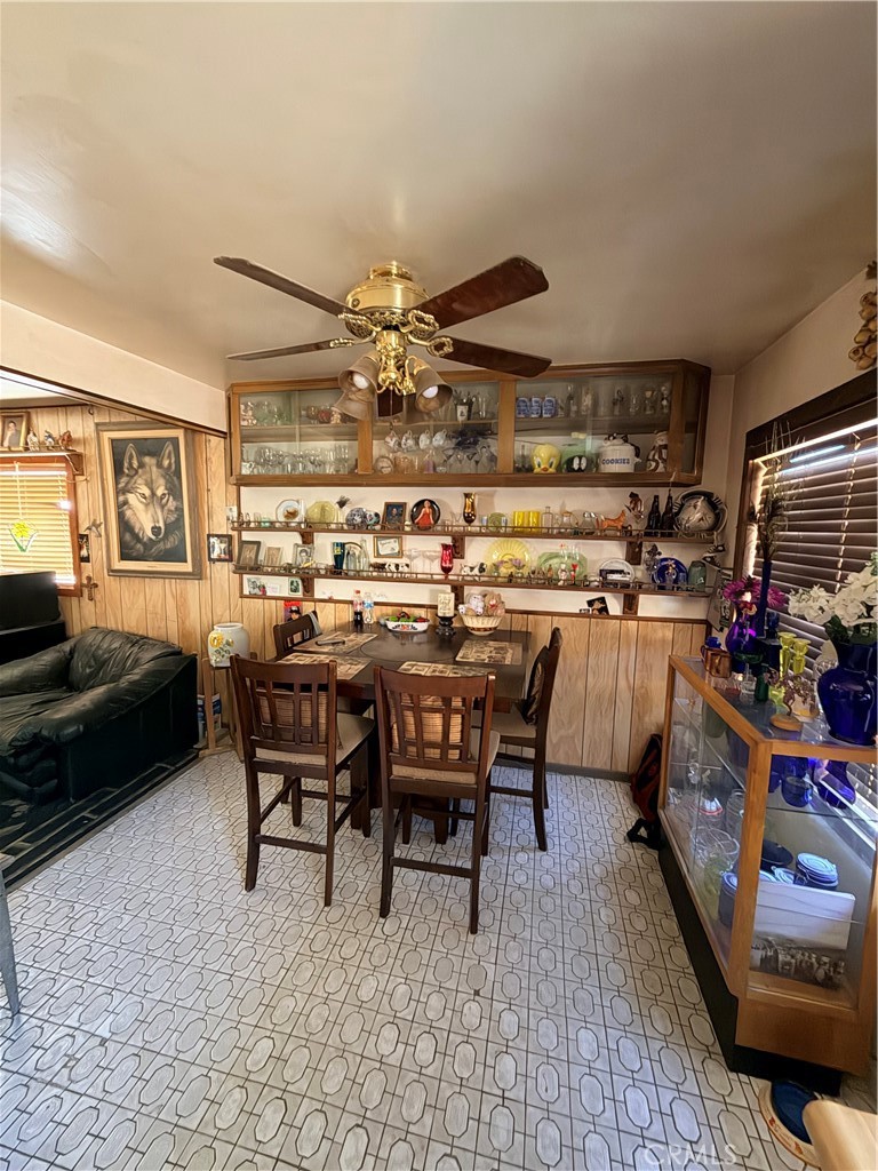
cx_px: 439
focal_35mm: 14
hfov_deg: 85.7
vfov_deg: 102.1
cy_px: 586
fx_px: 473
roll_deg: -0.8
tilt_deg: -7.3
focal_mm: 2.22
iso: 1000
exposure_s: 1/34
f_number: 2.2
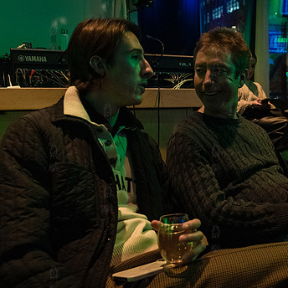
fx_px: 414
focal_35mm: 44
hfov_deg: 36.7
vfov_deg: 38.3
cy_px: 154
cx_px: 240
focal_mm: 26
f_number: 3.2
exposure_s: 1/125
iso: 8000
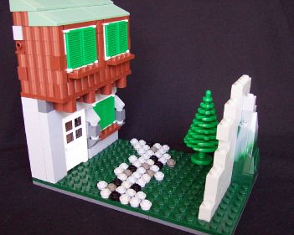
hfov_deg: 45.8
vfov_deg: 37.4
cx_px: 140
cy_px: 117
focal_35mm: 40
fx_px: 348
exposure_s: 1/22.3
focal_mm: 6
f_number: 2.7
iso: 160
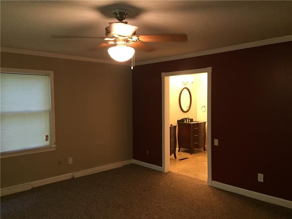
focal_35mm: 29
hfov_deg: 61.7
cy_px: 110
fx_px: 245
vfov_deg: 48.2
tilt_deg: -3.6
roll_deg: +0.8
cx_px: 146
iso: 250
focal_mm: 4.15
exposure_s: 1/30
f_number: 2.2
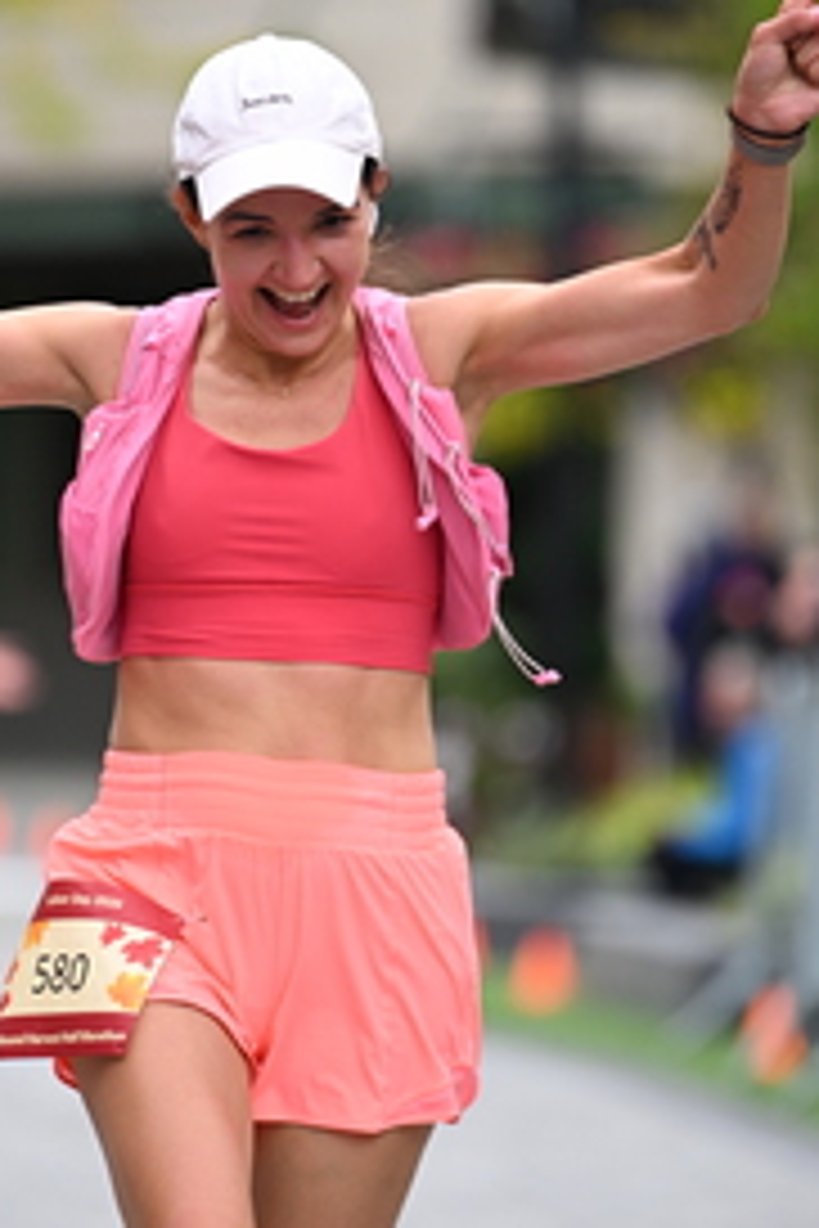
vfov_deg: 5.1
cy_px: 594
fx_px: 13751
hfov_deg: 3.4
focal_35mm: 403
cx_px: 245
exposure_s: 1/2000
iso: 640
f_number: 2.8
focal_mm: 200
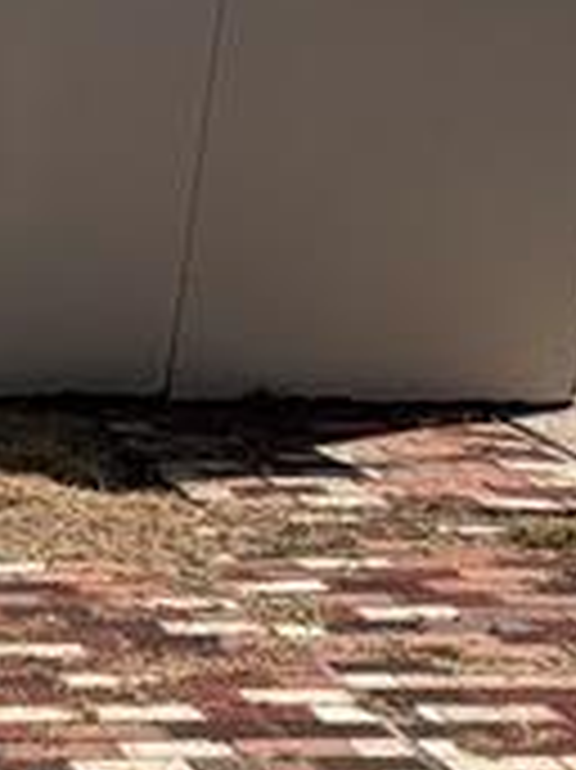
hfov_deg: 13.8
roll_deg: -0.6
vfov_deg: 23.3
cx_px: -693
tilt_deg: -15.0
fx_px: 1866
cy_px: 331
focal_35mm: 84
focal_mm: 2.22
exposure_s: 1/942
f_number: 2.2
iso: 20
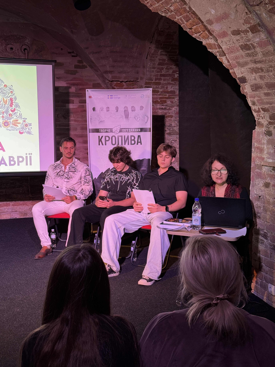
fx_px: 508
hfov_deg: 30.3
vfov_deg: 39.7
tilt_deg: -7.3
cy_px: 184
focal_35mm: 48
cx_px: 138
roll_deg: +1.2
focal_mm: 6.76
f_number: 1.78
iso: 160
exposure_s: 1/60
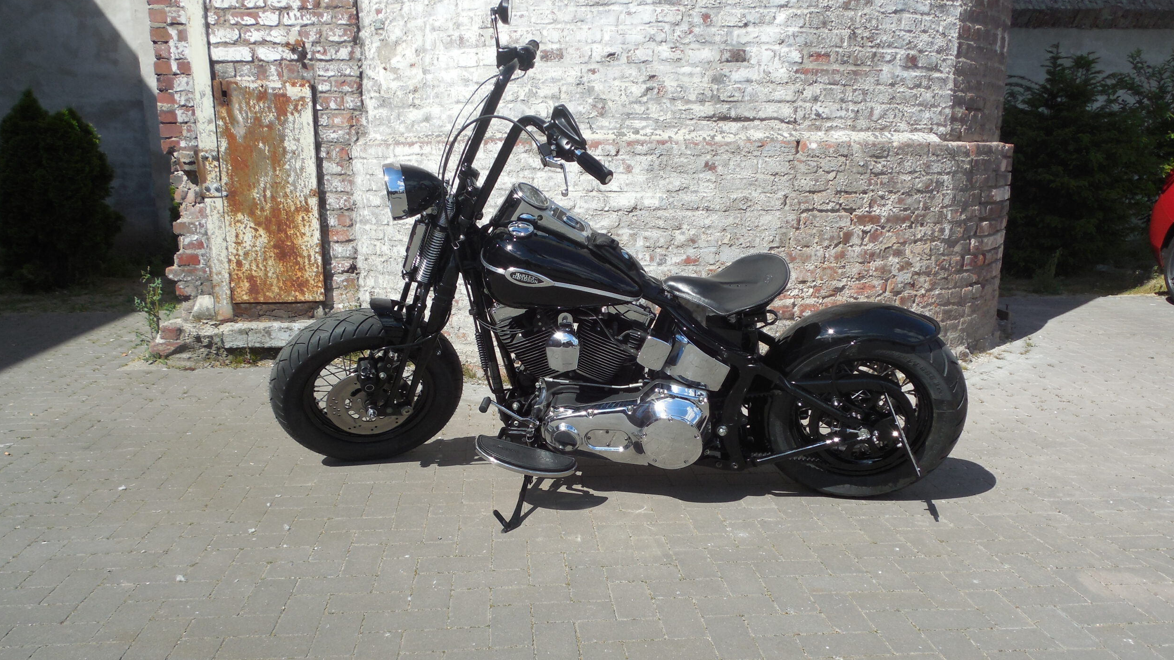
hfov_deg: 67.9
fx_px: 872
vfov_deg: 41.4
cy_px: 378
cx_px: 579
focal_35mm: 28
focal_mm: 4.5
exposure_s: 1/1250
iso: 125
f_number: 3.3
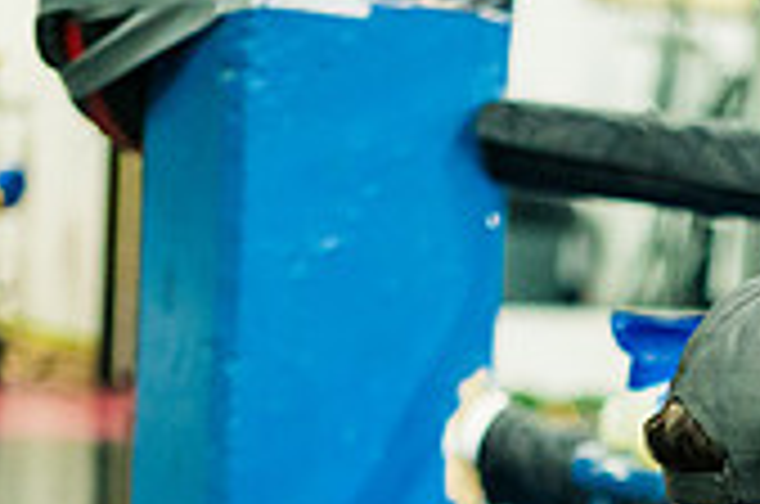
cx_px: 1048
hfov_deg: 11.6
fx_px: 3624
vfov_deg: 7.7
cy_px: 862
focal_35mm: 172
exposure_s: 1/500
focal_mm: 50
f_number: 1.8
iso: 6400
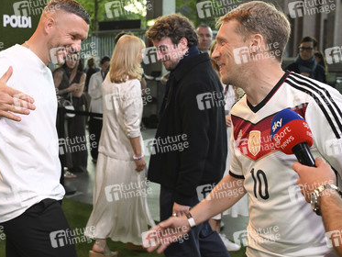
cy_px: 122
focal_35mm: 43
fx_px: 425
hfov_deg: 43.7
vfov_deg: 33.6
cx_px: 141
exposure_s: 1/250
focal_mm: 37
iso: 1600
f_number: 4.5
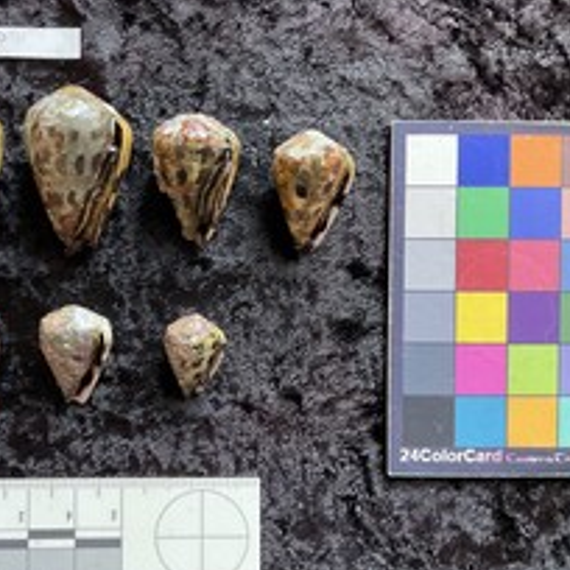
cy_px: 309
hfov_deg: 37.9
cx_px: 184
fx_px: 820
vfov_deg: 38.3
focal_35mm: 44
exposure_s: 1/60
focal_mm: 3
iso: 125
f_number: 1.8
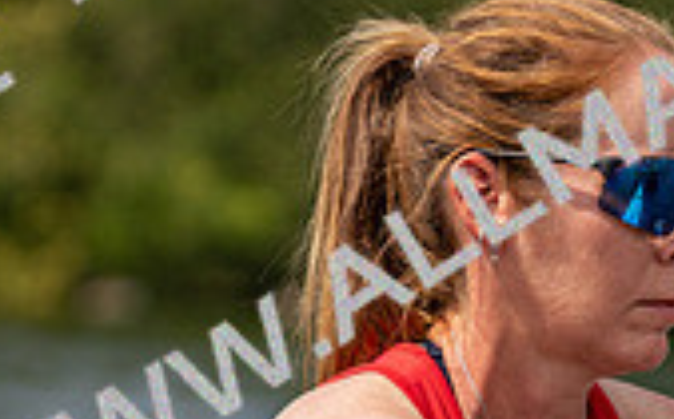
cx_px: 431
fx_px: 12855
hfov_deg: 3.0
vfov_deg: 1.9
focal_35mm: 701
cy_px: 549
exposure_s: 1/1600
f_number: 5.6
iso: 200
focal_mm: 200
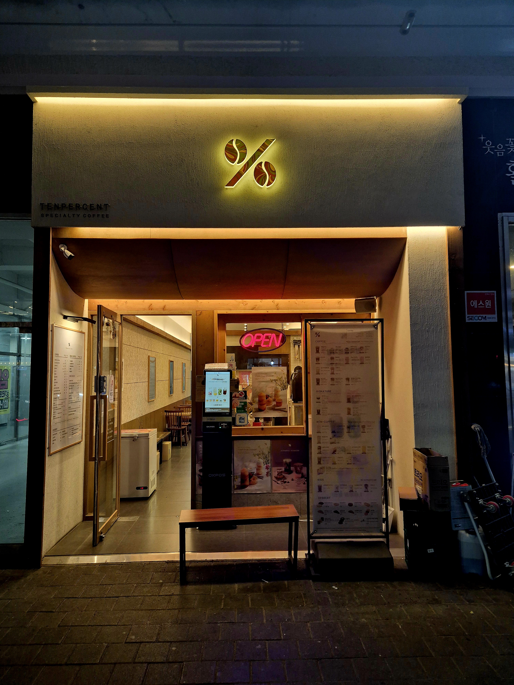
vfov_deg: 73.9
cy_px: 342
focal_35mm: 23
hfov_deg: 58.9
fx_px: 455
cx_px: 257
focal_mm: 5.4
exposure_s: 1/120
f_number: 1.8
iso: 160
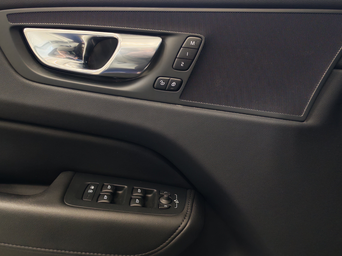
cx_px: 171
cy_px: 128
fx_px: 306
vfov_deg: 45.4
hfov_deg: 58.4
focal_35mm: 31
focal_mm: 6.12
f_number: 1.9
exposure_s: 1/100
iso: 1319
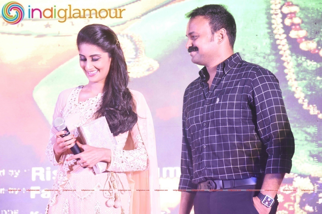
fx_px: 1140
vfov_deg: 10.8
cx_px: 161
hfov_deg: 16.1
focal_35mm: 128
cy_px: 107
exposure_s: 1/125
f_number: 6.3
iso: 4000
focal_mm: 85
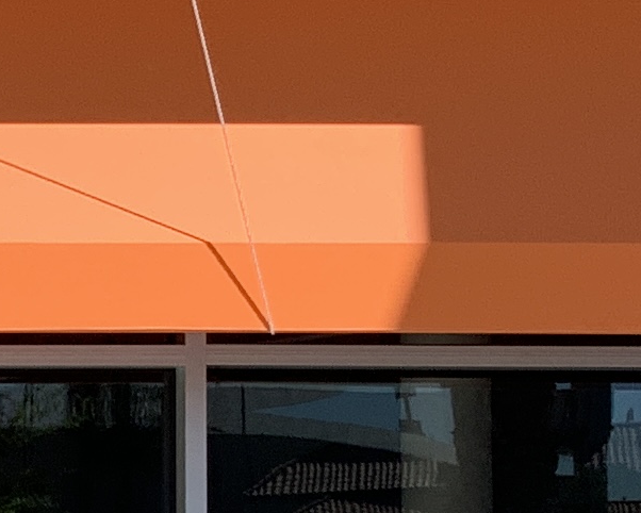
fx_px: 3226
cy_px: 478
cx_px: -662
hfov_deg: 10.4
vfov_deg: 9.1
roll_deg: -0.4
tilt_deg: +4.4
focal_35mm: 170
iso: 25
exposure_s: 1/2481
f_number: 1.8
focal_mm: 4.25
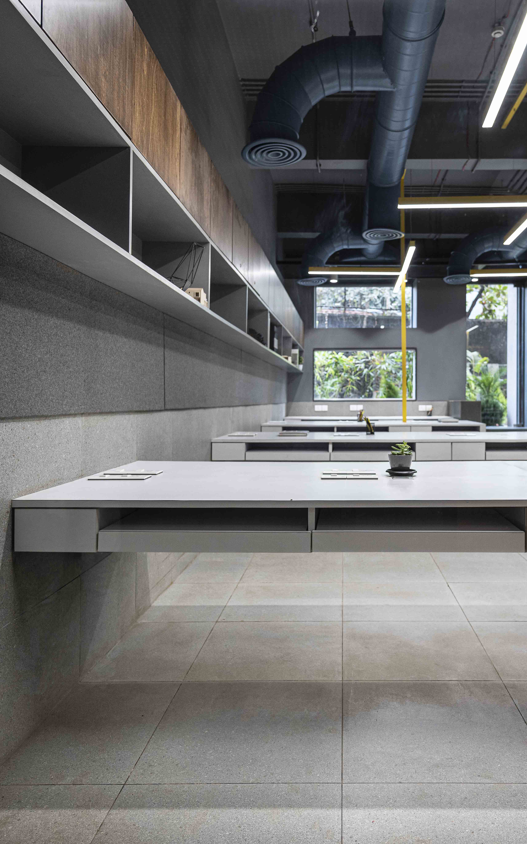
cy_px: 422
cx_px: 358
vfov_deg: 70.4
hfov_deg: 46.7
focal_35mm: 26
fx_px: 597
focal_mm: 17
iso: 200
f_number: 3.2
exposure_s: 1/60
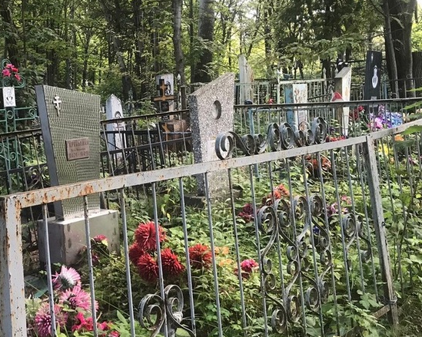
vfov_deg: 29.7
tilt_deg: -5.7
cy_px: 154
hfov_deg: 36.3
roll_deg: -2.9
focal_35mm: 51
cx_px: 142
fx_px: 637
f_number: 1.8
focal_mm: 3.99
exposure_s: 1/33
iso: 25
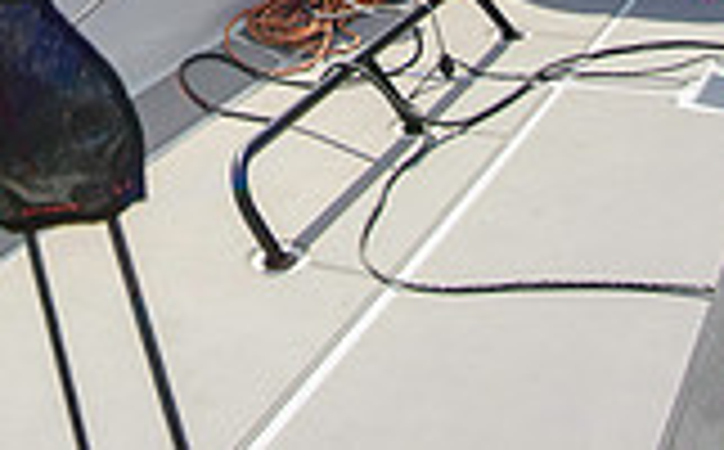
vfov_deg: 17.3
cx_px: 9
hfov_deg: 32.9
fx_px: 1123
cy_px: -416
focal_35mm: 57
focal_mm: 15
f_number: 5.6
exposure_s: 1/3200
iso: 400
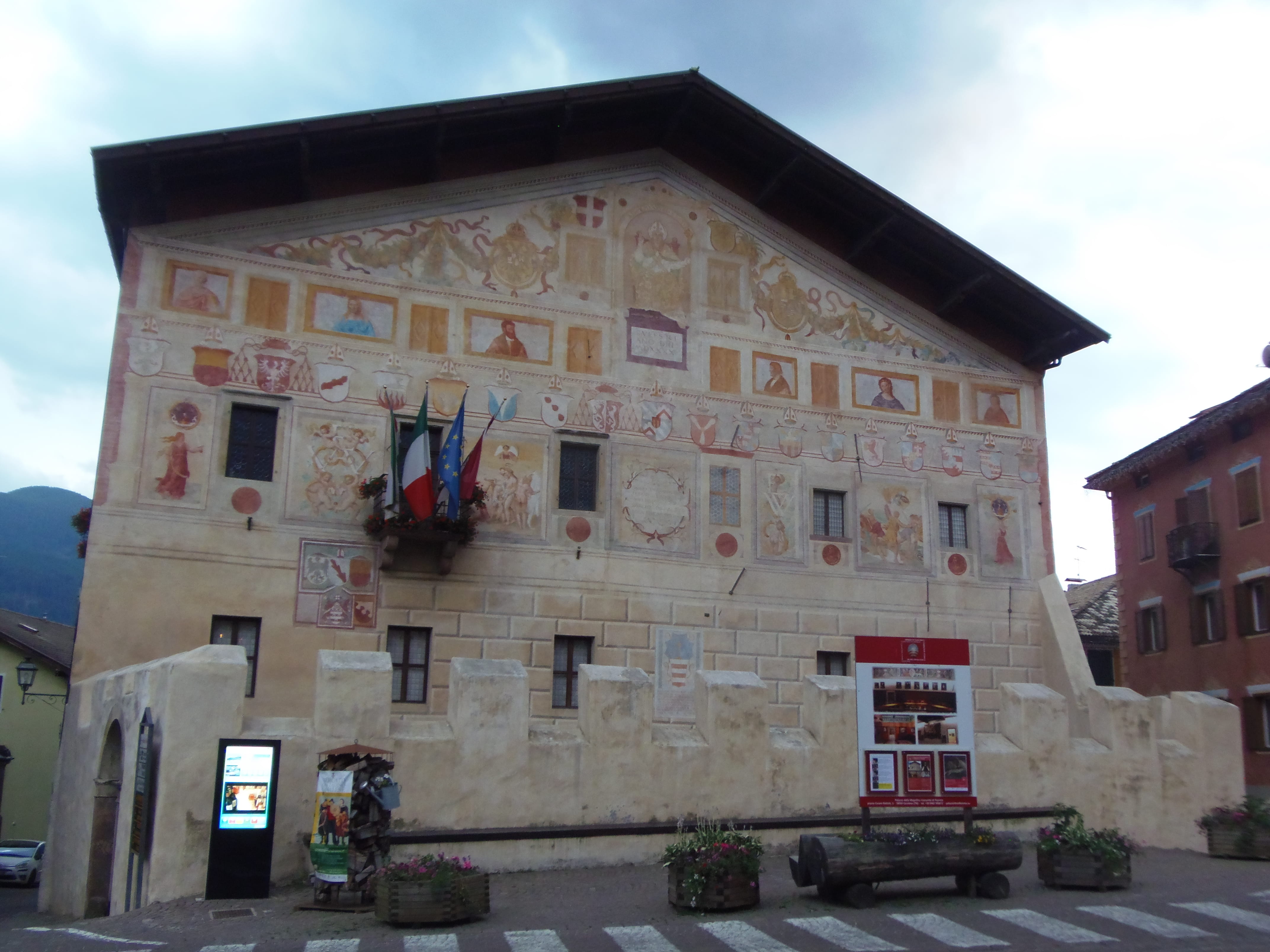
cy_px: 476
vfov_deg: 46.8
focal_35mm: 30
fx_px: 1101
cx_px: 635
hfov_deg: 60.0
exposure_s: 1/30
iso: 200
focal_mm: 5.5
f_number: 3.2
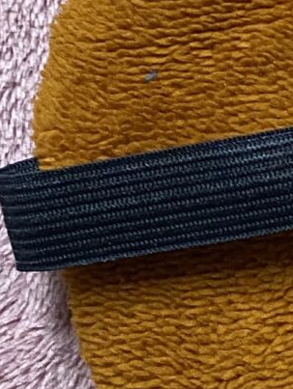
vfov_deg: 11.9
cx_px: 917
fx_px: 1859
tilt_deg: -86.4
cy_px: 58
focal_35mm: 165
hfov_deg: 7.7
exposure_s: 1/60
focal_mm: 4.25
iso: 200
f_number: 1.8
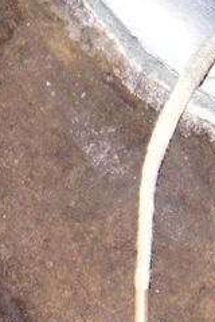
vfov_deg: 4.5
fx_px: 4121
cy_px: 176
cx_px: -160
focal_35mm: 460
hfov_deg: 3.0
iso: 100
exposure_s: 1/60
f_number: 4.5
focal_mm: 19
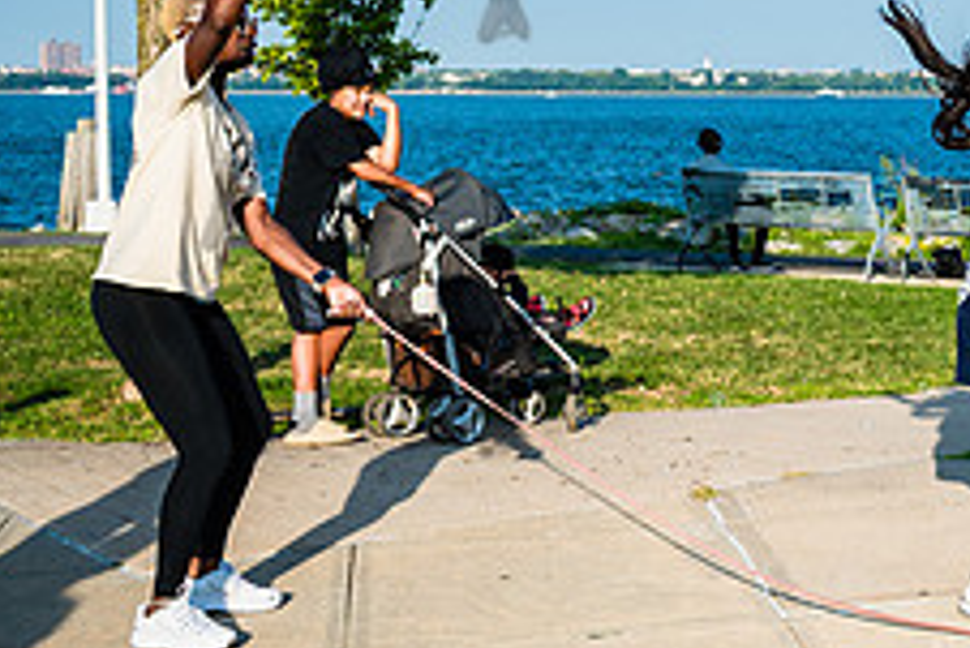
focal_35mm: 78
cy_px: 174
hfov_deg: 24.3
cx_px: 1056
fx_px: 2103
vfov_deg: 17.4
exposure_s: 1/640
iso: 250
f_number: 5
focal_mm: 29
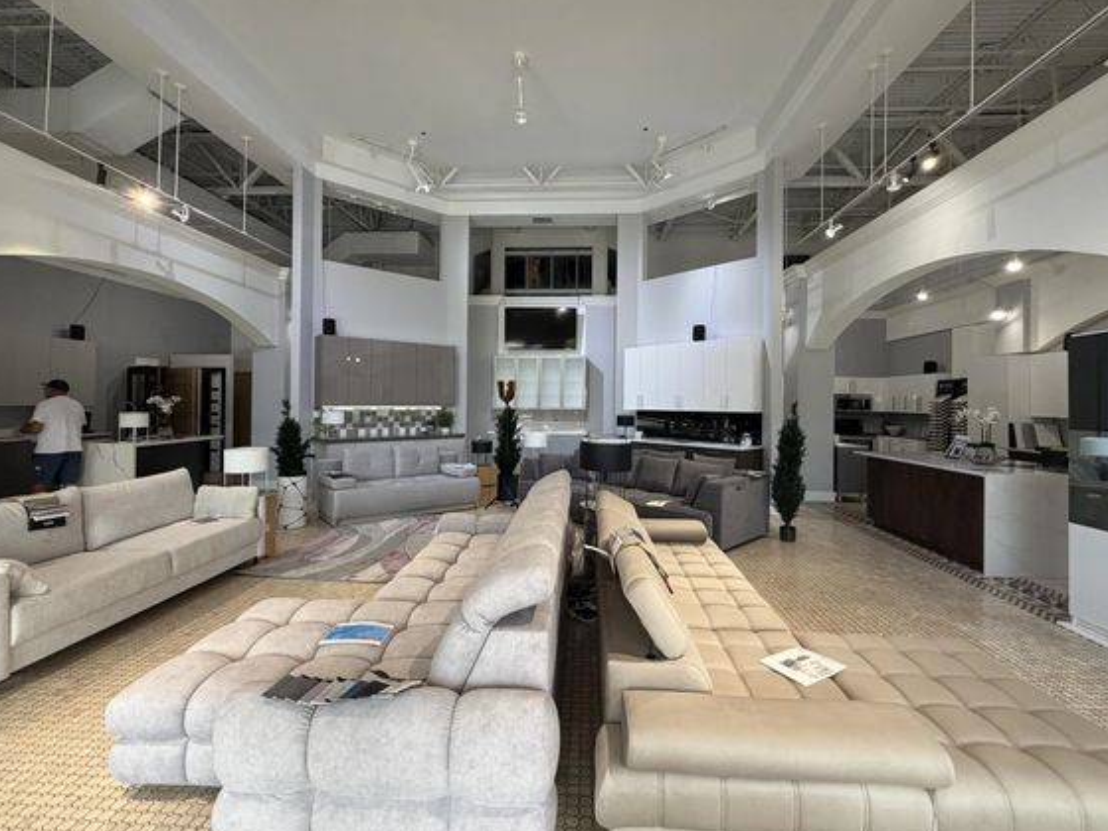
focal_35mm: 16
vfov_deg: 78.1
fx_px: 512
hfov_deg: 94.5
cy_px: 400
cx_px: 558
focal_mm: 2.22
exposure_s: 1/120
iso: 320
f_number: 2.2
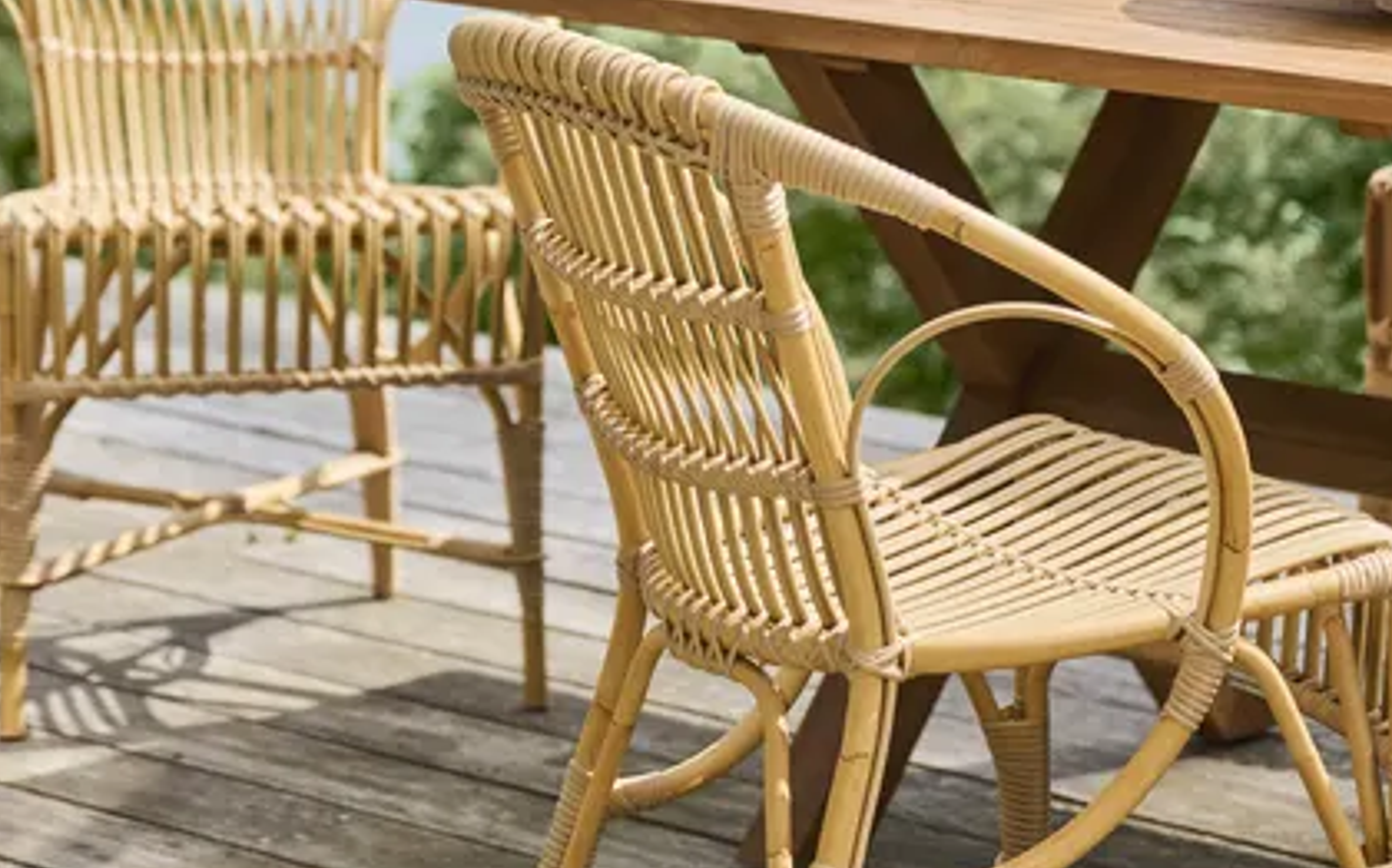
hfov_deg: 13.7
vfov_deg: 8.5
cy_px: -10
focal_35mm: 153
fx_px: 5801
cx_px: 663
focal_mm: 70
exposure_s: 1/1600
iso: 100
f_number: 2.8
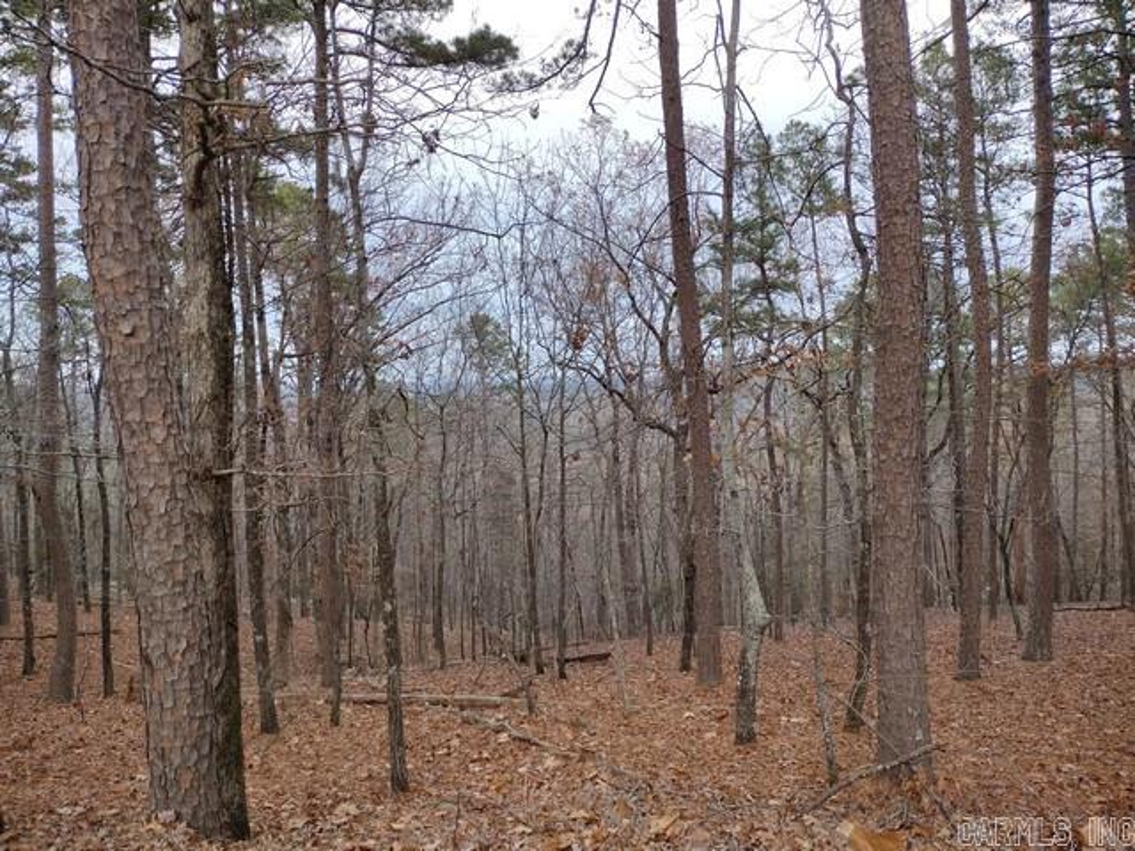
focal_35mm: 27
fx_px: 885
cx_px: 568
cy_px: 426
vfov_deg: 51.4
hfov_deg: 65.3
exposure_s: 1/120
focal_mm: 4.71
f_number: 1.7
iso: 105
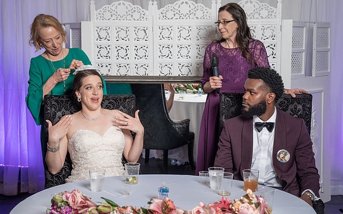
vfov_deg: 21.3
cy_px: 97
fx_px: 570
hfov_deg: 33.5
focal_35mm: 61
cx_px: 170
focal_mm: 54
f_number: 5.6
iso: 1000
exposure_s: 1/200
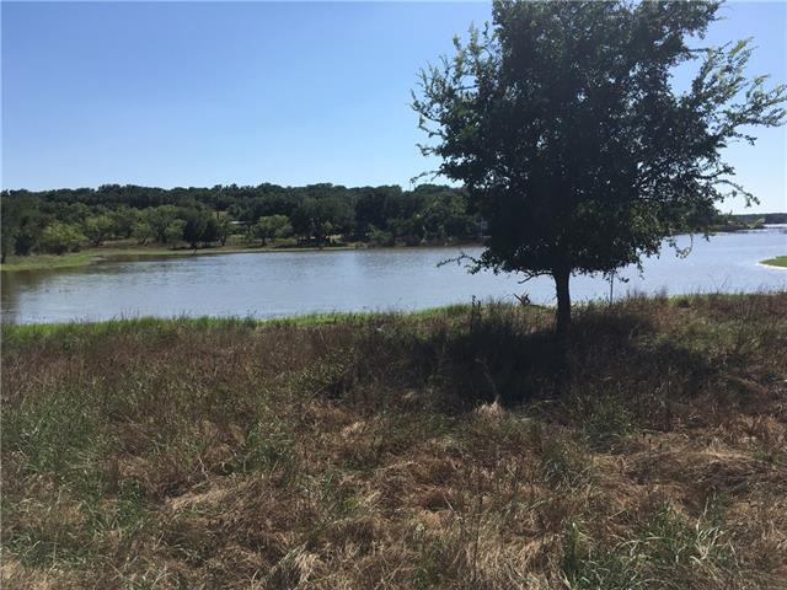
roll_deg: +1.6
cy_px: 295
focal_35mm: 29
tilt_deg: -5.1
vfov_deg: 48.2
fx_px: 659
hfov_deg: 61.7
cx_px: 394
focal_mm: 4.15
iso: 25
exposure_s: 1/2331
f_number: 2.2
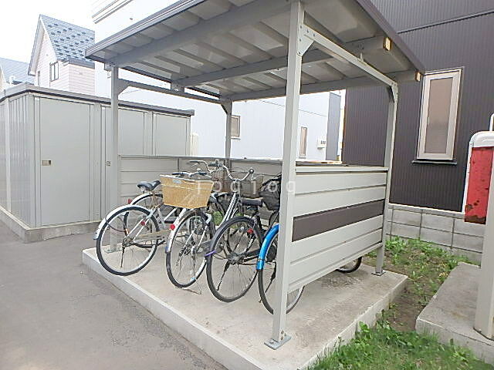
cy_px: 185
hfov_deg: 79.0
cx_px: 247
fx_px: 300
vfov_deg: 63.4
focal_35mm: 21
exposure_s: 1/40
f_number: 3.5
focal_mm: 3.7
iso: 200
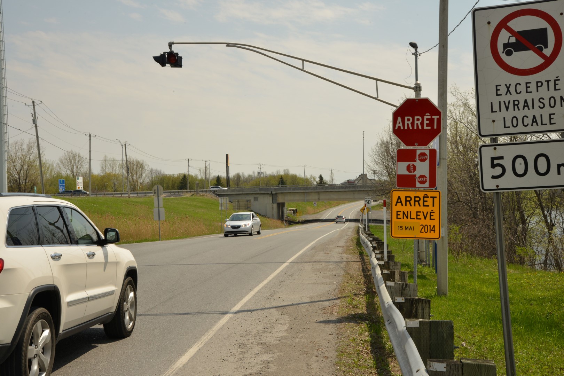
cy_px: 188
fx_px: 783
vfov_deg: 27.0
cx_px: 282
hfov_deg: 39.6
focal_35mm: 50
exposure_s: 1/320
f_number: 18
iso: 500
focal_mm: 50
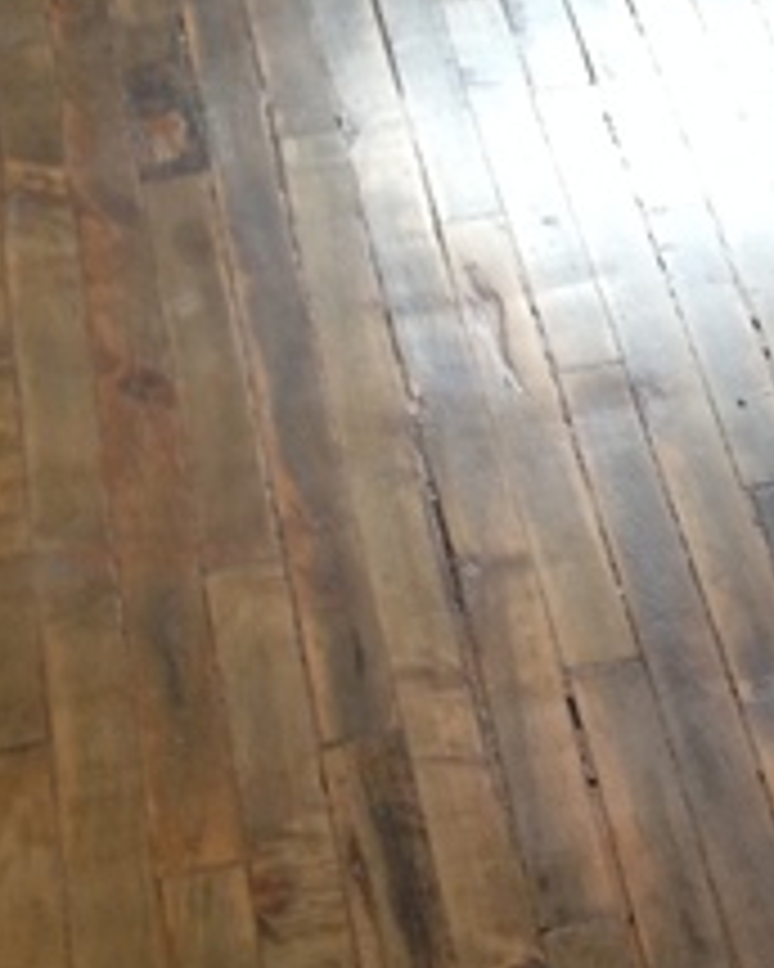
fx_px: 2863
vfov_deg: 19.1
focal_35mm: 100
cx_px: 1334
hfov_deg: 13.9
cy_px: 707
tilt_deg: -46.6
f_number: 2.4
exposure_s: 1/20
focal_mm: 4.12
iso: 80
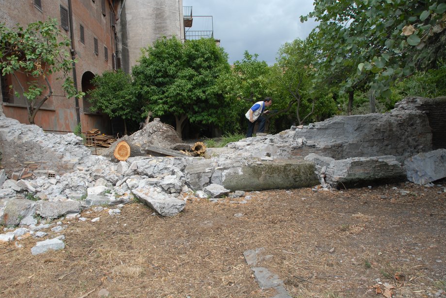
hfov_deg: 76.0
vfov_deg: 55.2
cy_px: 153
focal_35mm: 23
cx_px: 219
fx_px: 285
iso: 200
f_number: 7.1
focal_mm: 14
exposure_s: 1/180
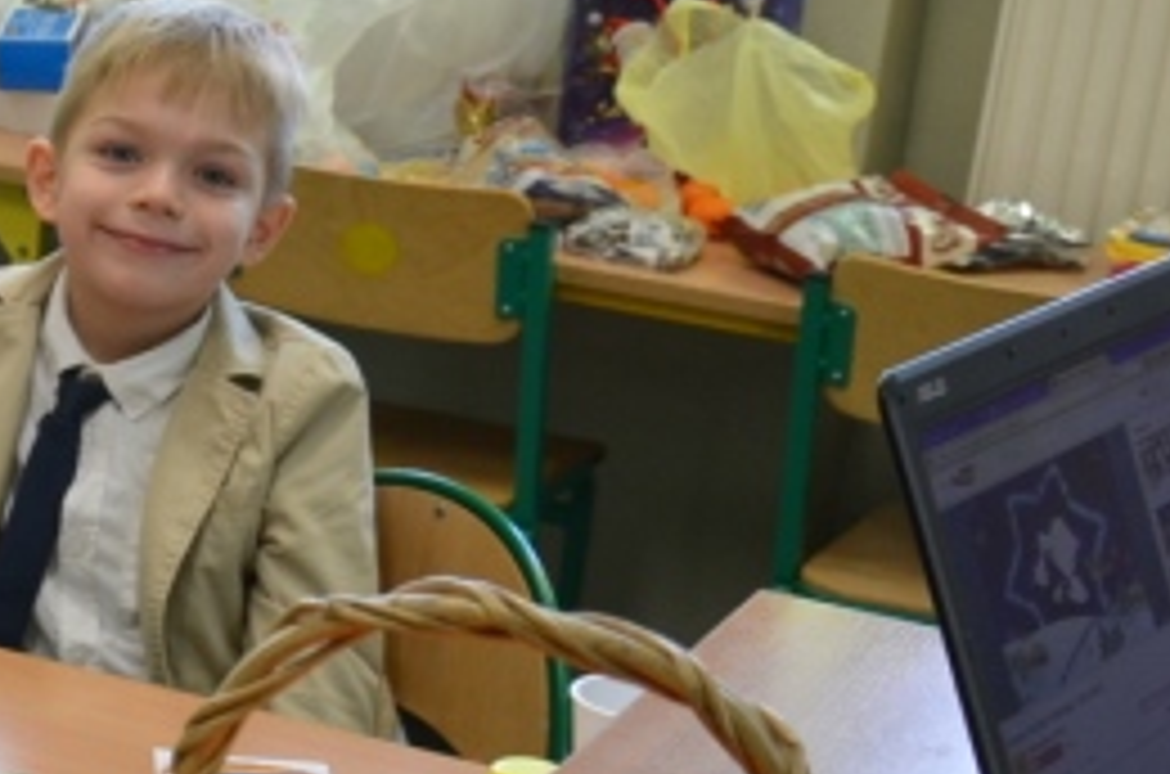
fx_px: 4019
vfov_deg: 11.0
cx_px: -846
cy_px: 580
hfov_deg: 14.8
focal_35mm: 124
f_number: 4
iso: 450
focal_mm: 21
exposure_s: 1/60
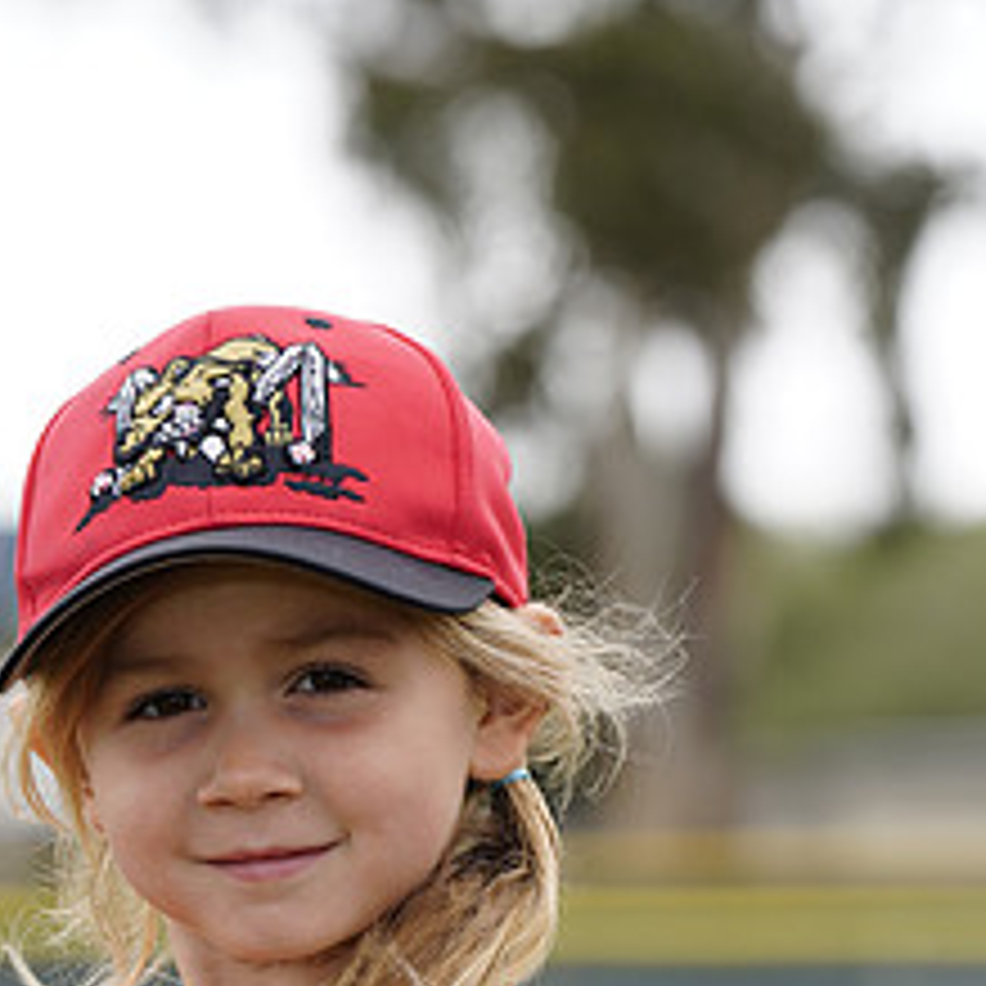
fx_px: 10828
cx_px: 250
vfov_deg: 5.2
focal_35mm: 336
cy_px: 1157
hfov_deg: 5.2
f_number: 5.6
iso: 100
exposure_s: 1/250
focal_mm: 149
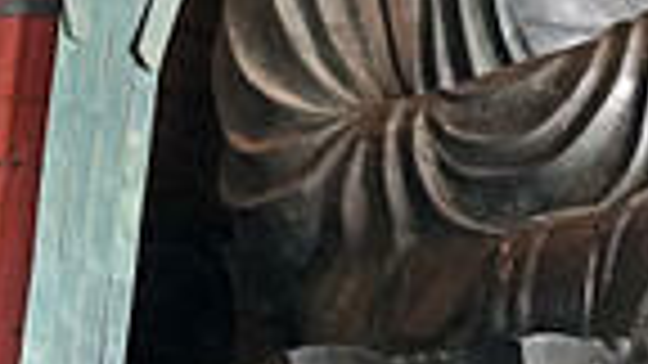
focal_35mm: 131
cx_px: 608
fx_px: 2251
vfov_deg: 9.1
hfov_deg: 16.1
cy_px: -121
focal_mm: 30
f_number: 4
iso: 3200
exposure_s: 1/60
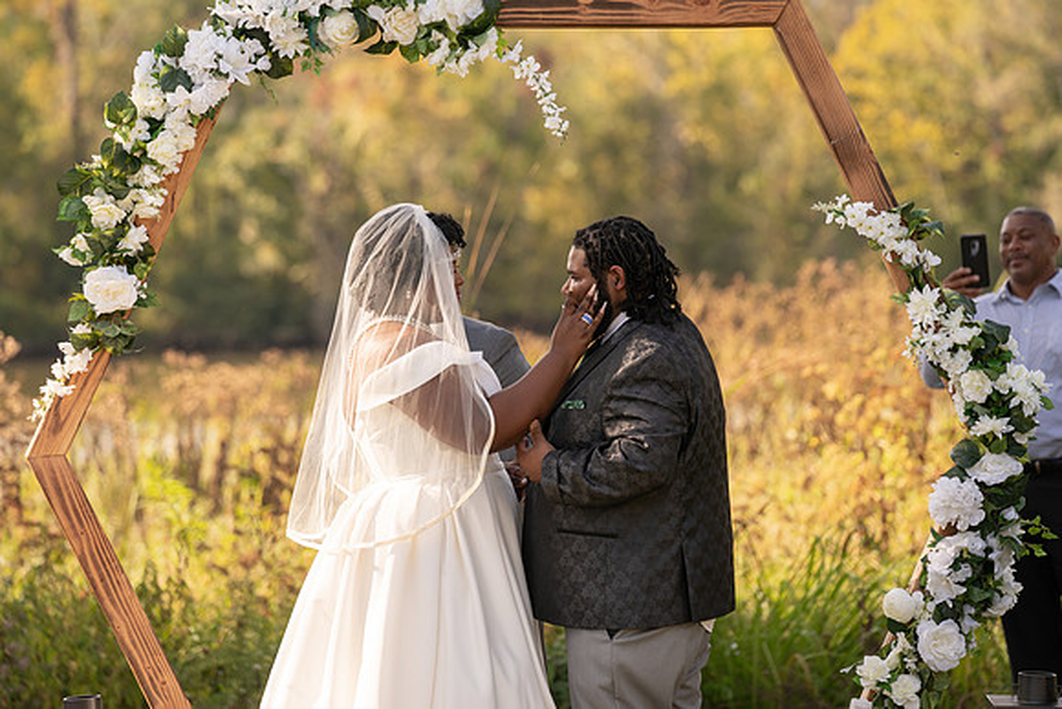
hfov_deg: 11.5
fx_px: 5252
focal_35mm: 178
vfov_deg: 7.7
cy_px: 354
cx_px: 531
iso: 100
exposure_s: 1/500
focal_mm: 178
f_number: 4
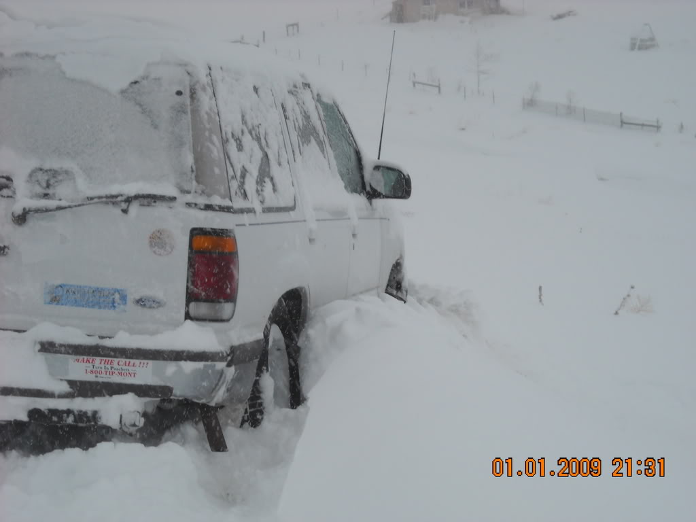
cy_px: 261
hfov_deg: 18.7
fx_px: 2111
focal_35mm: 105
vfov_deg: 14.1
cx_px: 348
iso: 80
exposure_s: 1/125
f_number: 4.7
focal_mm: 17.1
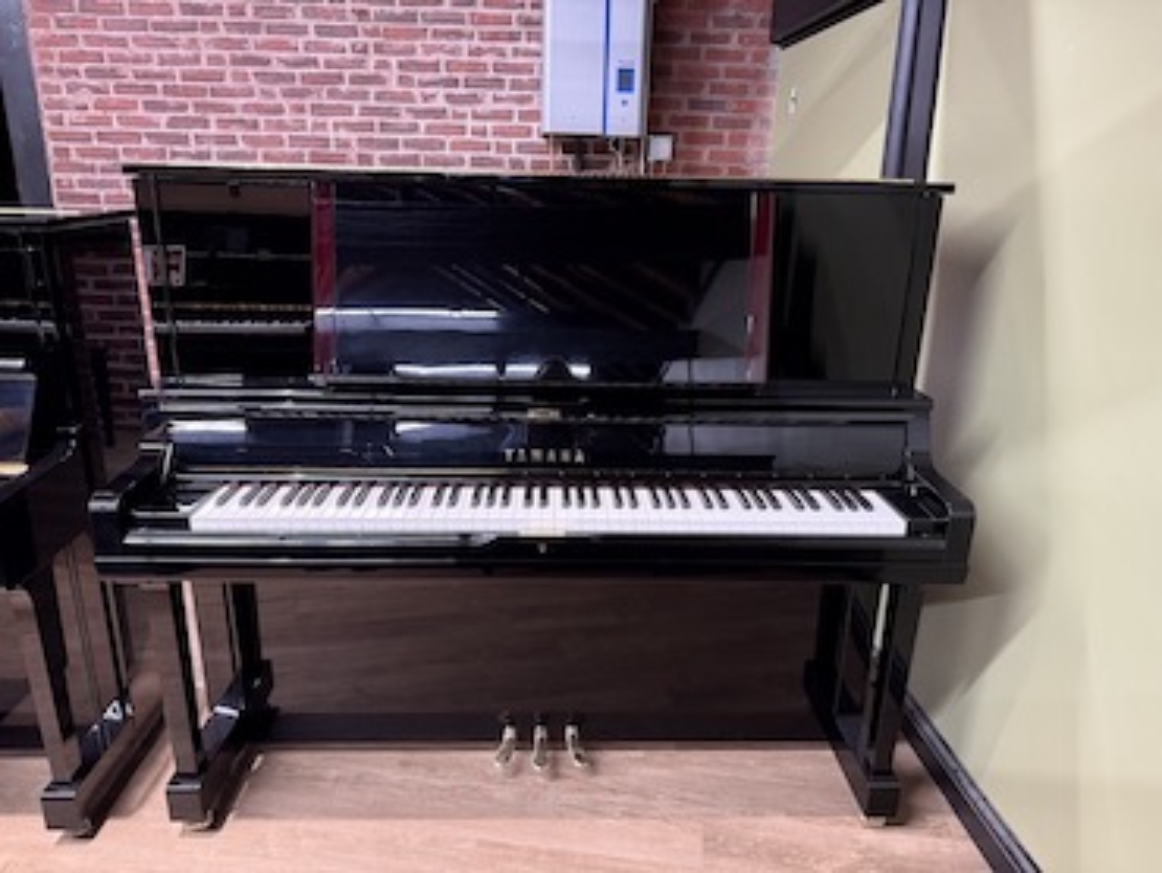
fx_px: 806
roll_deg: -1.3
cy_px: 436
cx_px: 581
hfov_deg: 71.6
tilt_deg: -16.9
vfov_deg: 56.9
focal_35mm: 24
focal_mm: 6.76
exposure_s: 1/42
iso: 800
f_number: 1.78
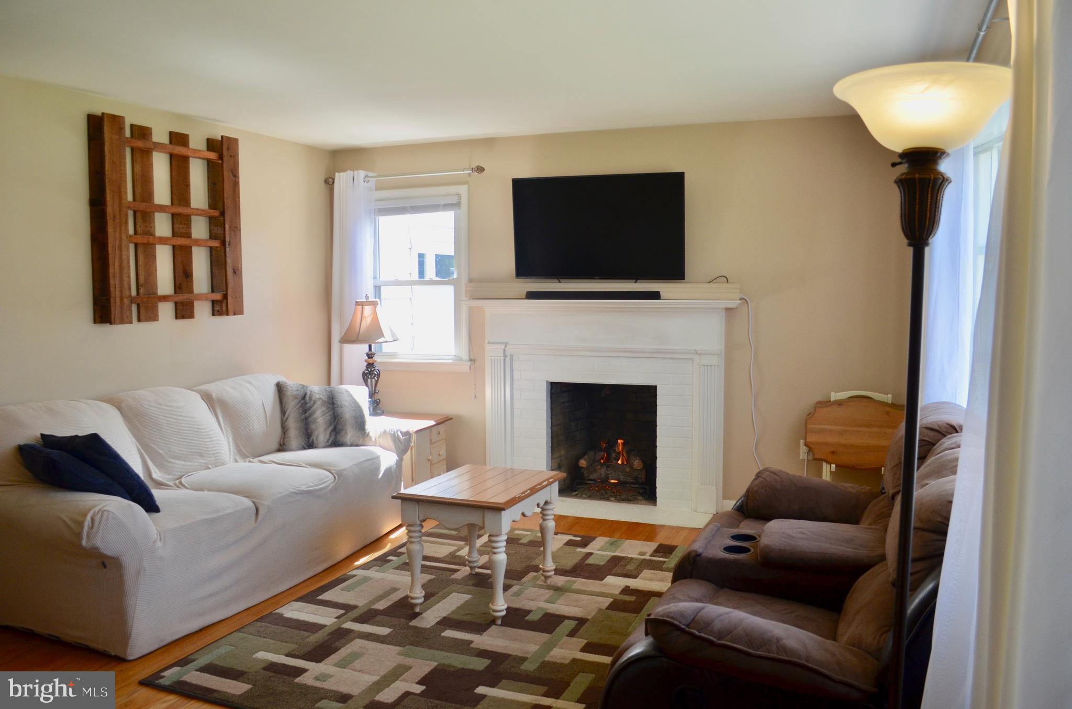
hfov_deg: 67.5
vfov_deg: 47.7
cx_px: 536
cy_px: 354
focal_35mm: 27
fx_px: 802
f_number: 5.6
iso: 360
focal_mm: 18
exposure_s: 1/125
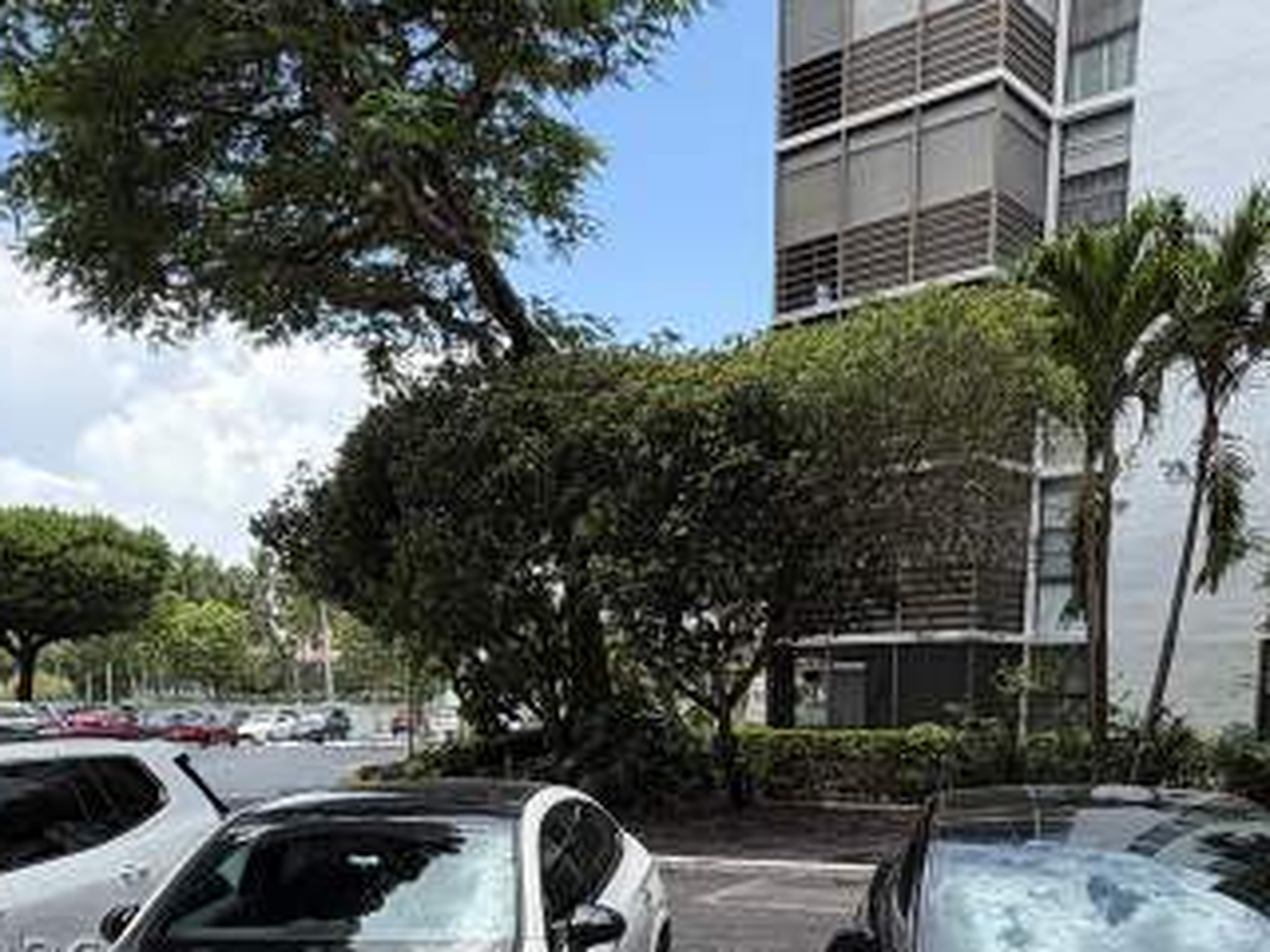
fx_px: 1284
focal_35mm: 35
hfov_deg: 52.5
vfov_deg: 36.4
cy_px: 964
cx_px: 710
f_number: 2.2
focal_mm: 2.22
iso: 40
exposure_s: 1/613
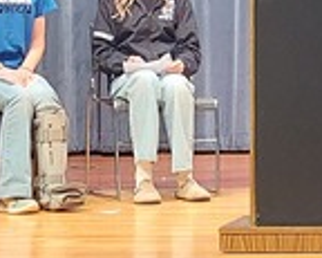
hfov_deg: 11.4
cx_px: 371
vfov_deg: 9.2
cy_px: 54
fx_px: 1590
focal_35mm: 167
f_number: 1.8
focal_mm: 5.23
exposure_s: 1/60
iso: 320
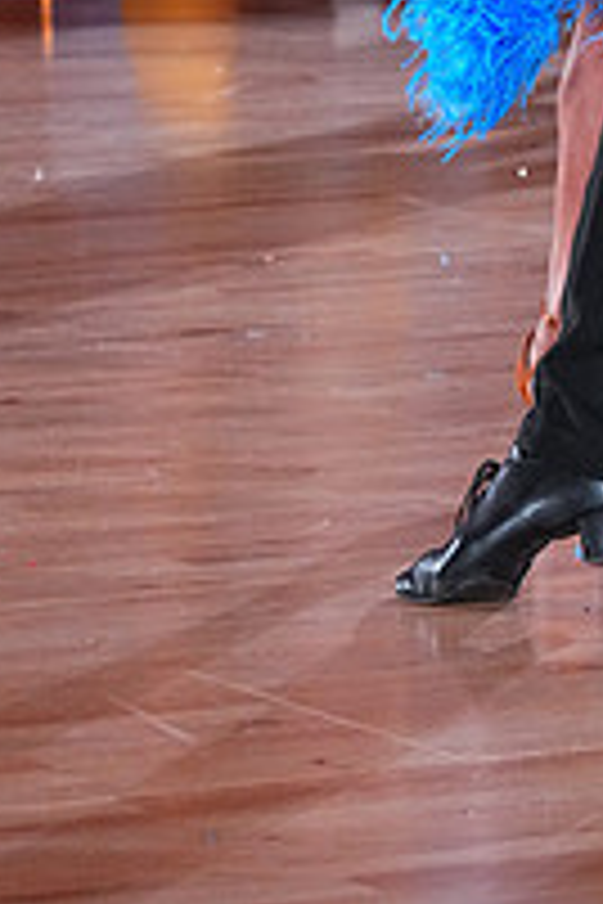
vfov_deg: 6.7
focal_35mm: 303
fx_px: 7612
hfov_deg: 4.5
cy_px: -396
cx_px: 727
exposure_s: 1/400
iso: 5000
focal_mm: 105
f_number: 5
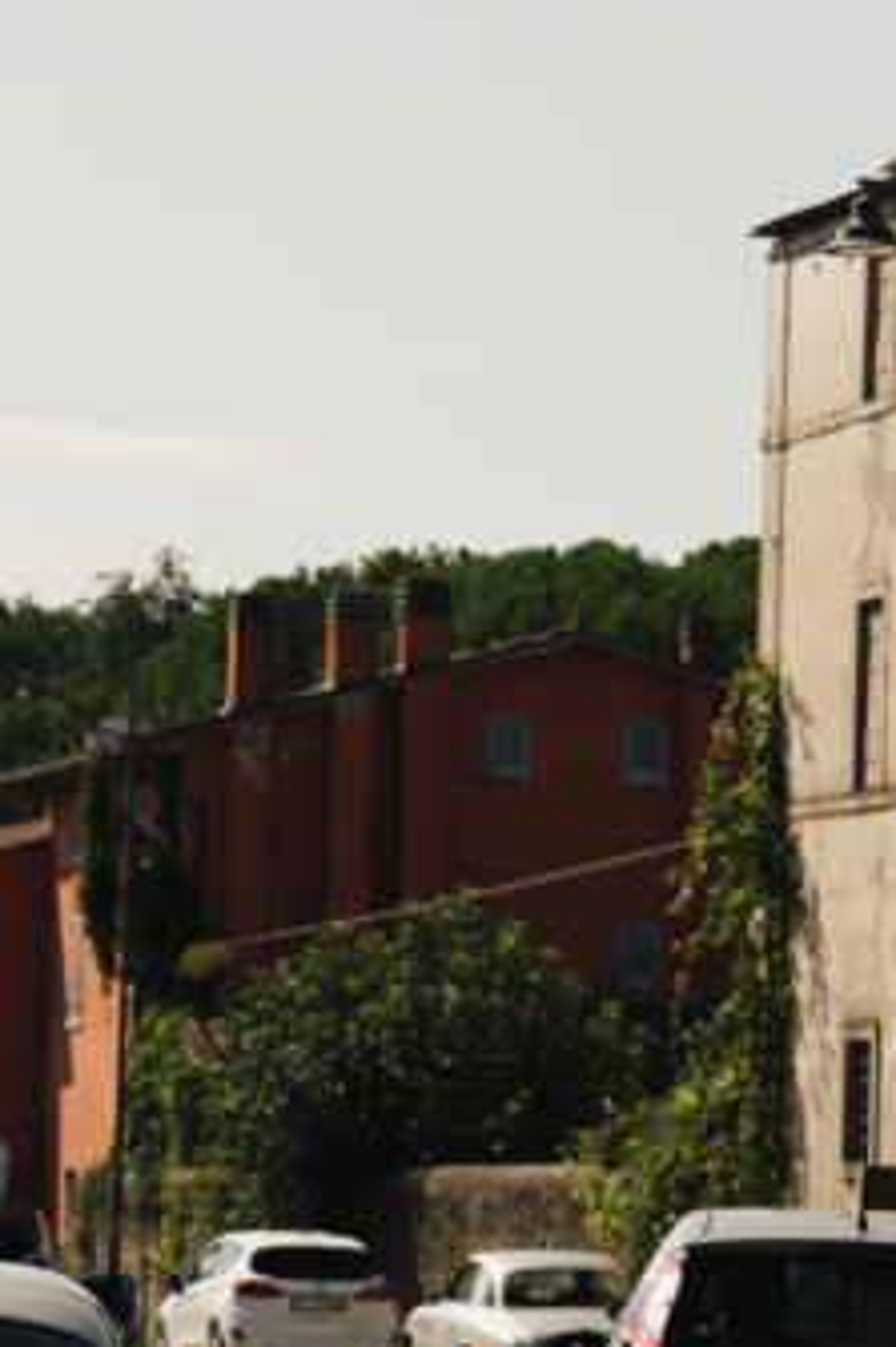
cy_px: 487
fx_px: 7960
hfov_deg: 6.4
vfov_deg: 9.7
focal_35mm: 213
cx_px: 10
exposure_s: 1/800
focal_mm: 51
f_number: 4
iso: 100
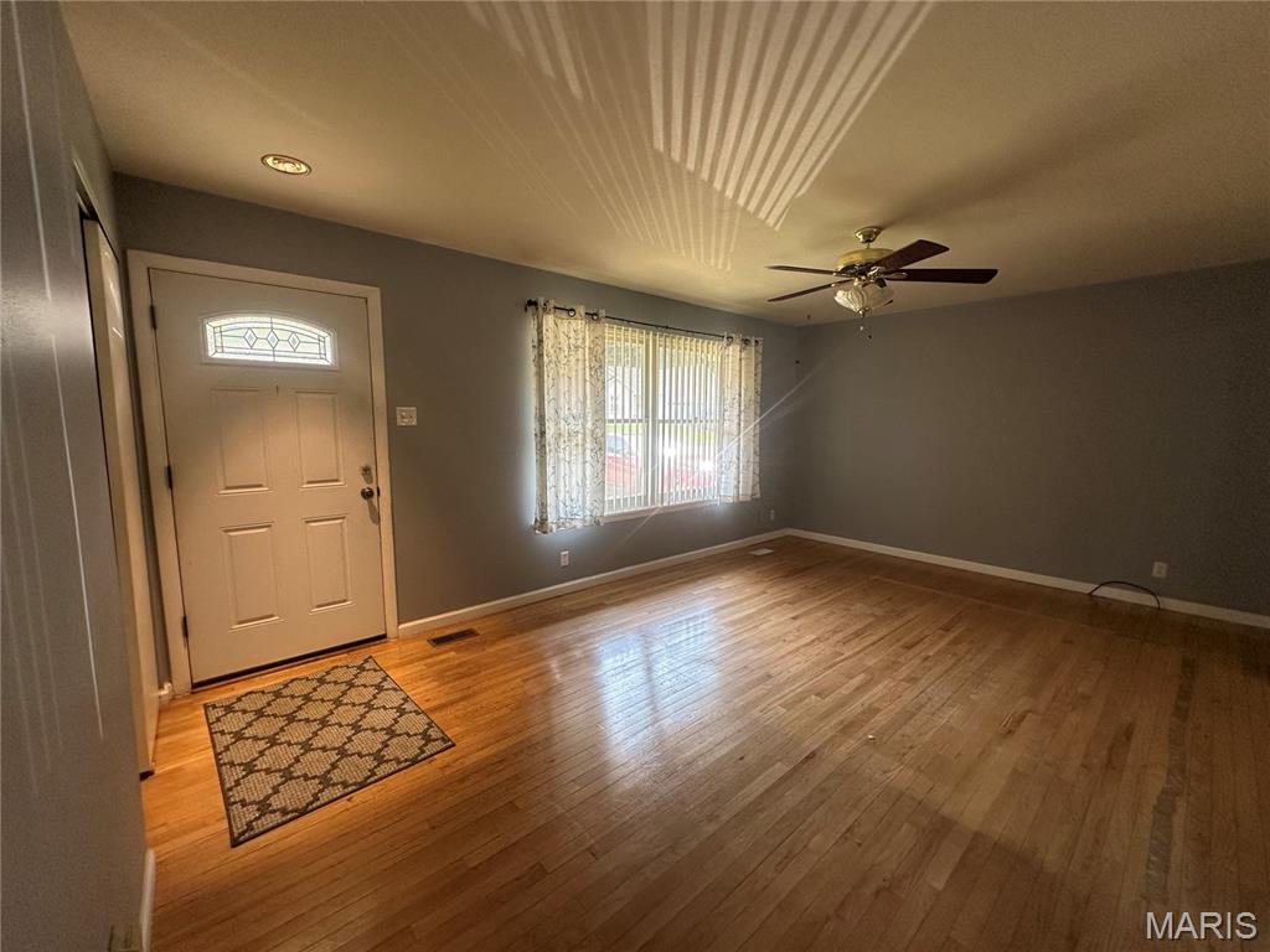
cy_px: 476
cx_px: 635
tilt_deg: -6.2
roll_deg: +0.2
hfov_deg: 102.1
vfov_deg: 85.7
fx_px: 514
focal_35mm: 14
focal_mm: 2.22
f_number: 2.2
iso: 160
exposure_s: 1/120
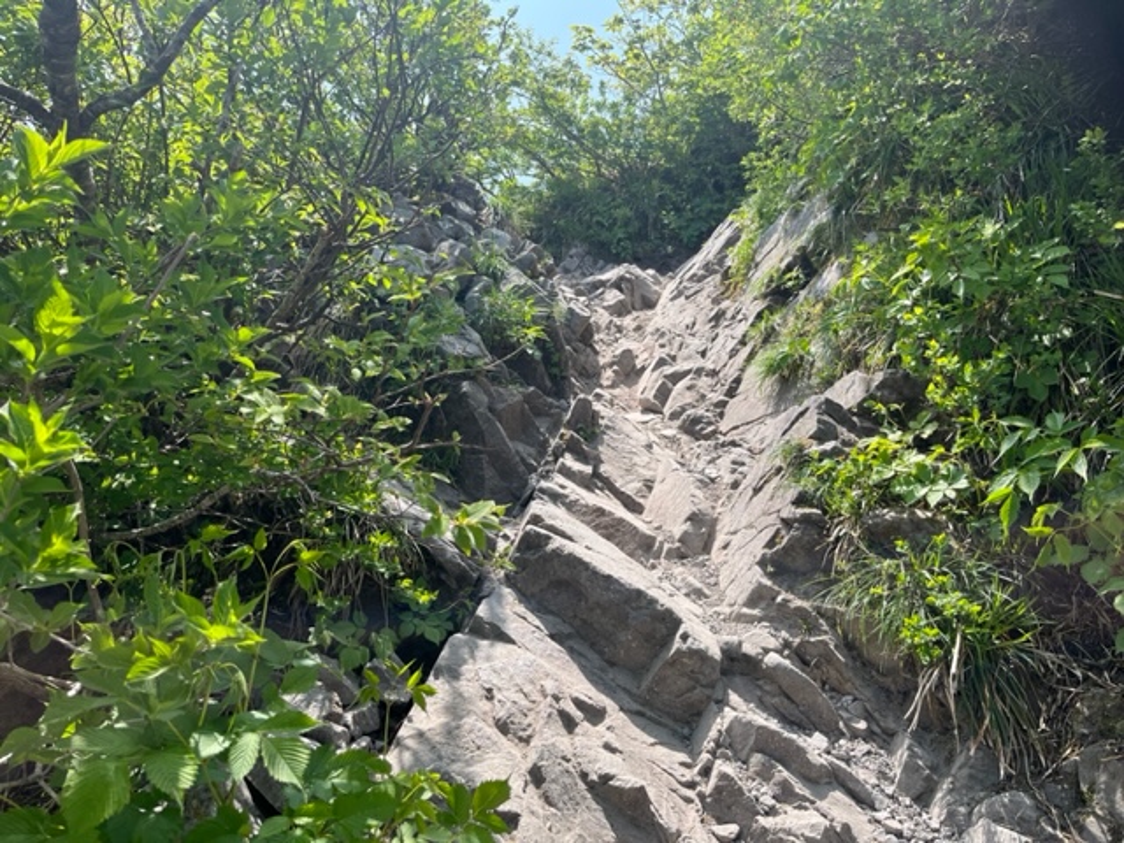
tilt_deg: +9.9
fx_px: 844
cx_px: 562
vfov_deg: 53.1
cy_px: 422
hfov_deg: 67.3
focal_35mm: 26
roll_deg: -3.4
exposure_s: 1/1600
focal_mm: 5.1
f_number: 1.6
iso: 50
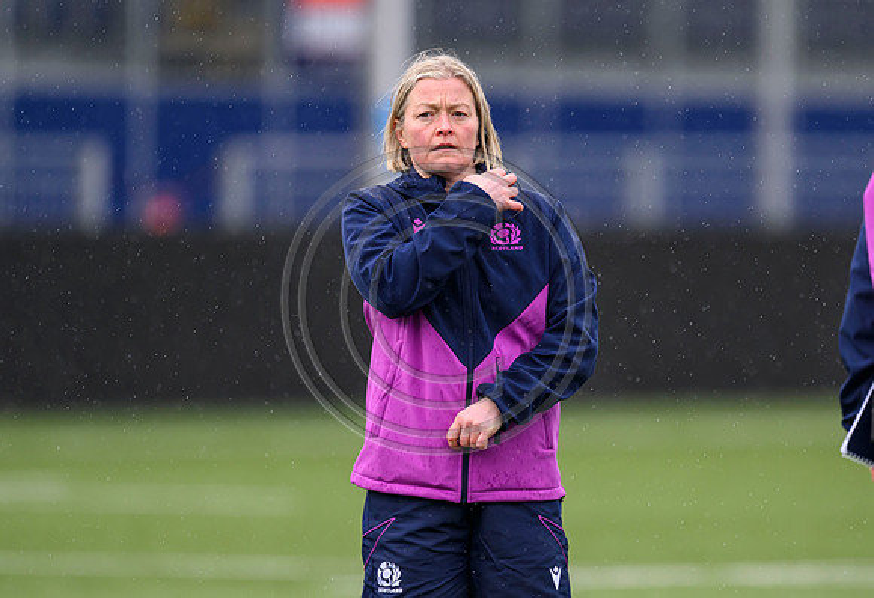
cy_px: 275
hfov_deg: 2.4
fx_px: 20542
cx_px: 513
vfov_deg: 1.7
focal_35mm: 839
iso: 500
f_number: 4
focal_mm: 560
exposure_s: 1/1250
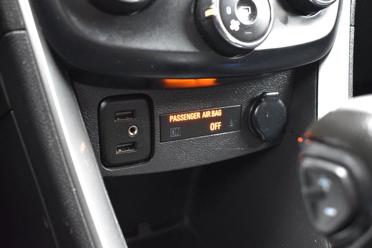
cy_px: 124
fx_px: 434
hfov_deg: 46.4
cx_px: 186
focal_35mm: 42
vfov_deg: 31.9
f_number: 5.6
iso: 1600
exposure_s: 1/15
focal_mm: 28
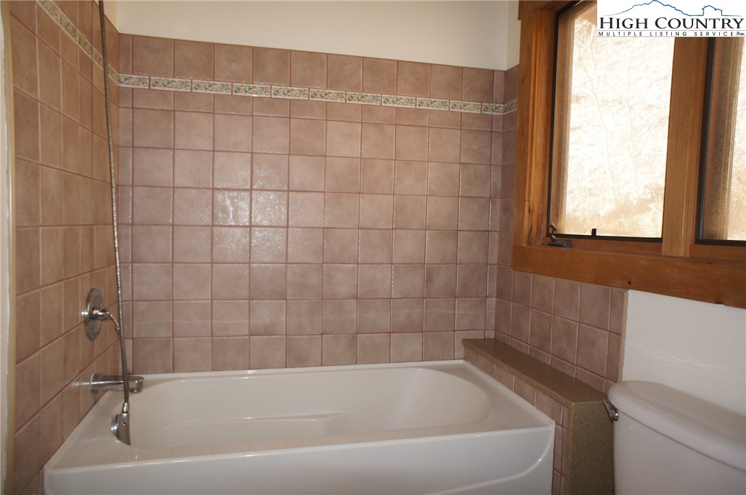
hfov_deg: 73.8
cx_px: 373
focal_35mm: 24
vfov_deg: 53.0
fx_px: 497
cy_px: 248
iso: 200
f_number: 3.2
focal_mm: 16
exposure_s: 1/80
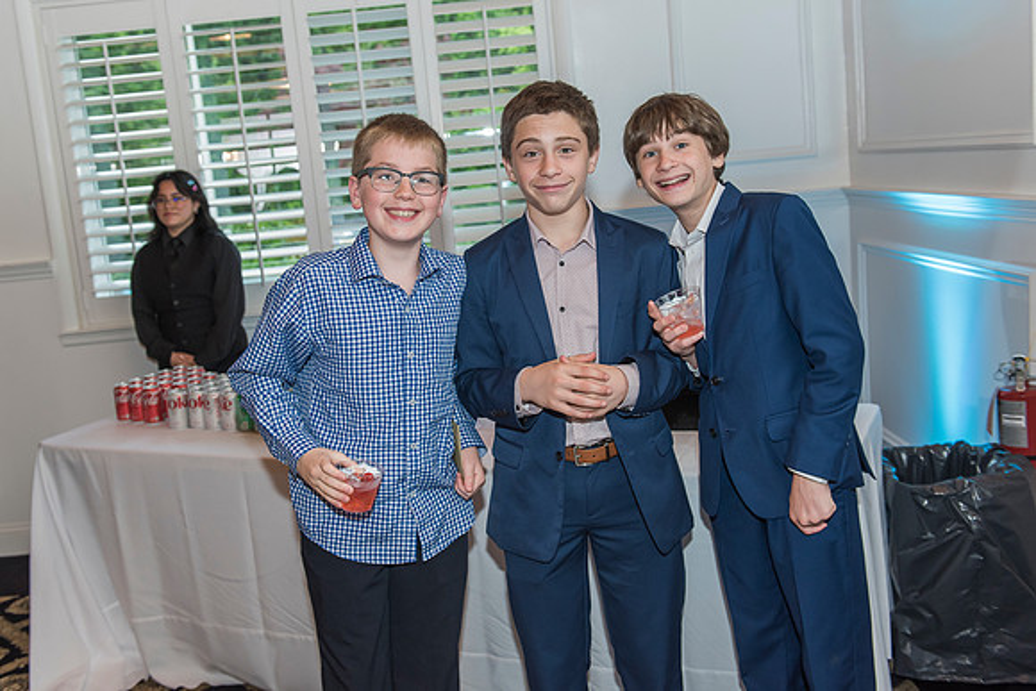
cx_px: 494
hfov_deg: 54.2
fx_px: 1011
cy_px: 312
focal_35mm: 35
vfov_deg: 37.7
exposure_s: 1/125
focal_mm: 32
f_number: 4
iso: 800
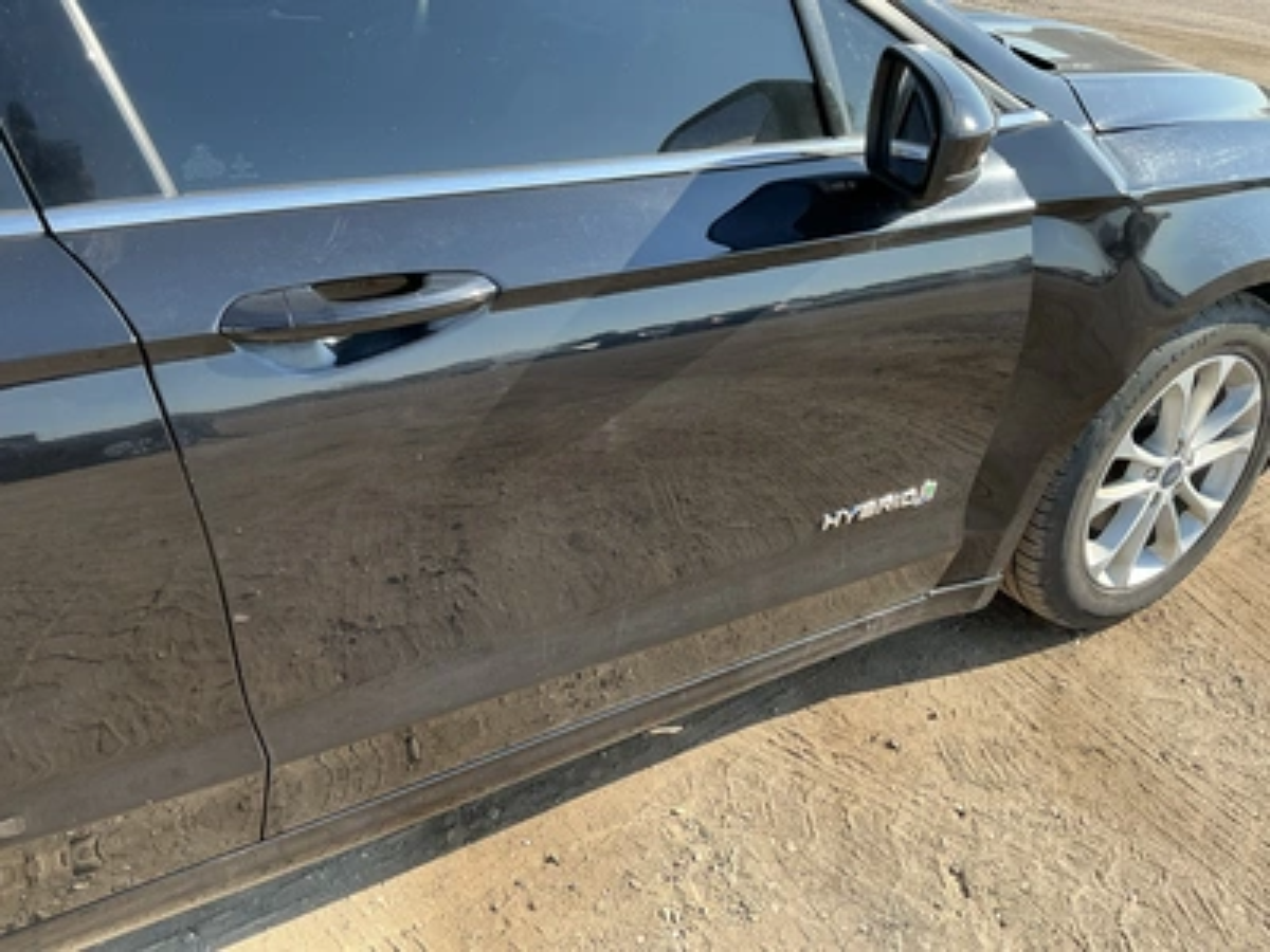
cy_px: 476
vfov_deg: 49.7
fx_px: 1027
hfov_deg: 63.4
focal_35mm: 28
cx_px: 635
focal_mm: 3
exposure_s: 1/419
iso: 25
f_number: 1.8
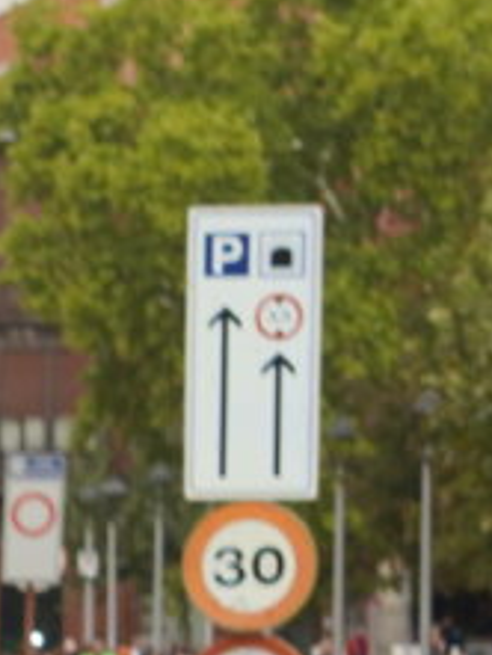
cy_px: 1098
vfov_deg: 4.3
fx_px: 8686
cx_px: -1239
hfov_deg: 3.2
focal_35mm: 459
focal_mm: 55
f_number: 6.3
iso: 100
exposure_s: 1/160
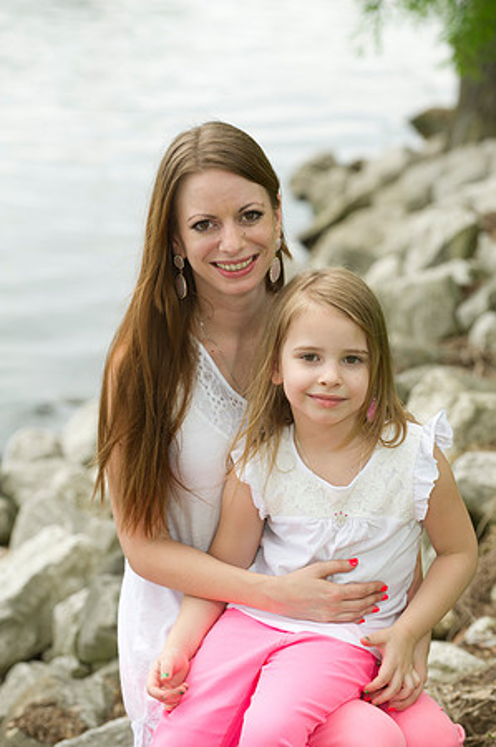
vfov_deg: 15.2
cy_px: 374
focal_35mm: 135
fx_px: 2796
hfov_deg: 10.1
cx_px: 248
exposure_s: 1/200
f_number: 4.5
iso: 200
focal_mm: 135
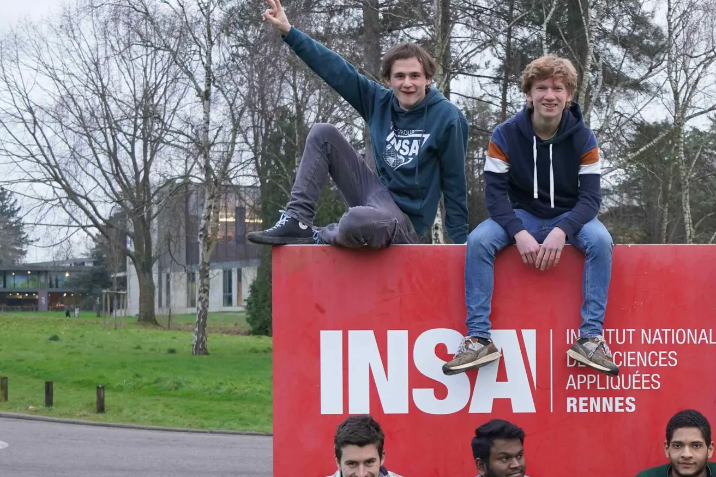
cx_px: 663
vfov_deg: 19.1
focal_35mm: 71
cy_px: 315
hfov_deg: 27.3
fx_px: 1412
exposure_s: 1/160
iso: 2000
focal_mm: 37
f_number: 5
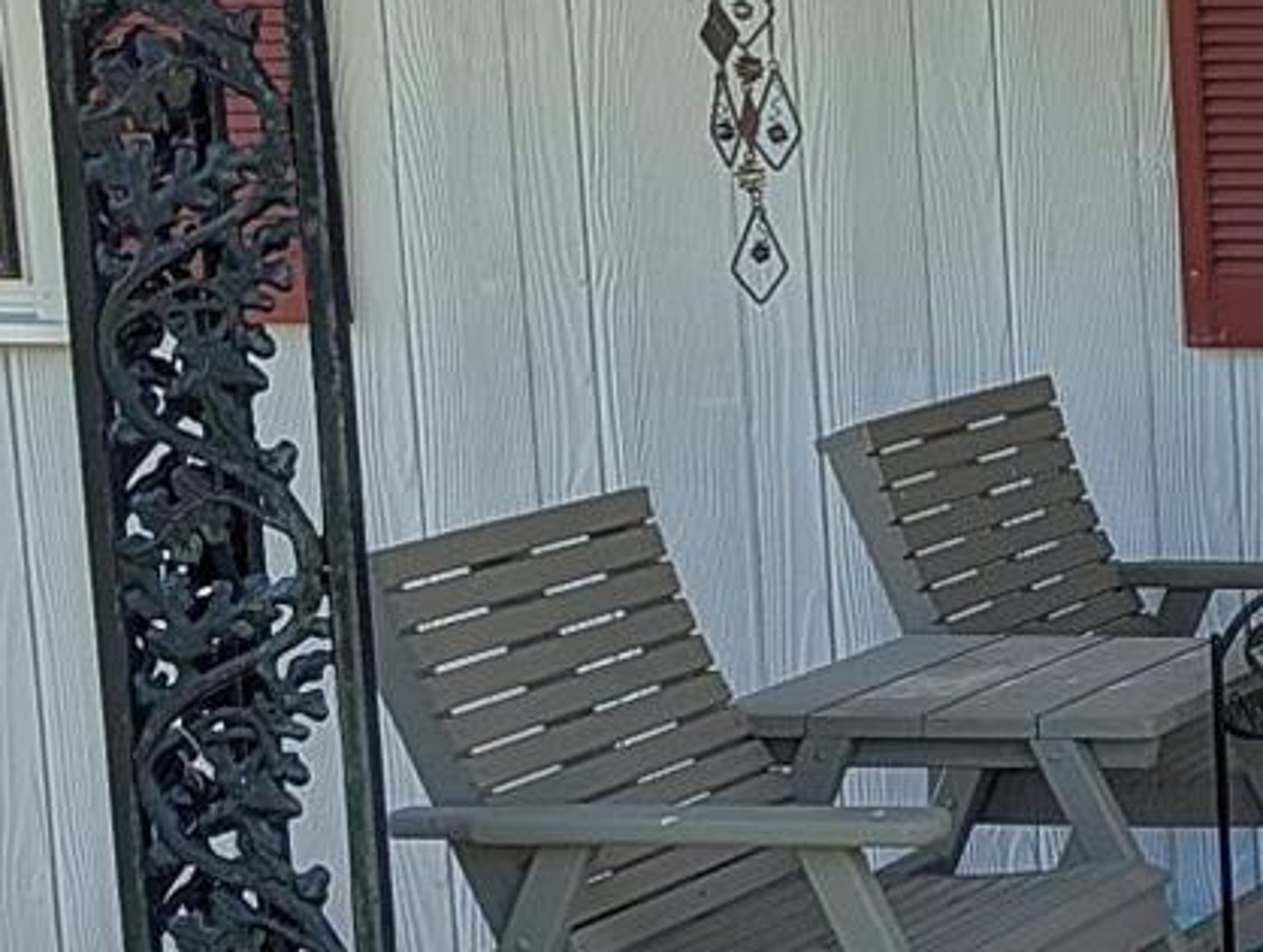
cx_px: 2559
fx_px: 4276
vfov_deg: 12.7
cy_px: 638
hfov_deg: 14.0
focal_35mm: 117
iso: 19
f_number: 1.68
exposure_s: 1/409
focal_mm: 6.9
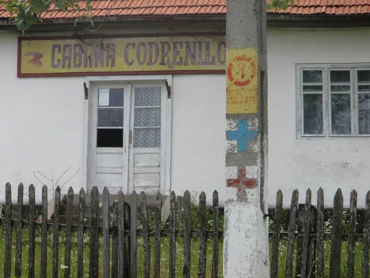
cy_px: 139
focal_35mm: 114
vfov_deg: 13.0
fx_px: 1219
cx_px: 185
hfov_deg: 17.3
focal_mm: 19.98
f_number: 5.4
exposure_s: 1/125
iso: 100
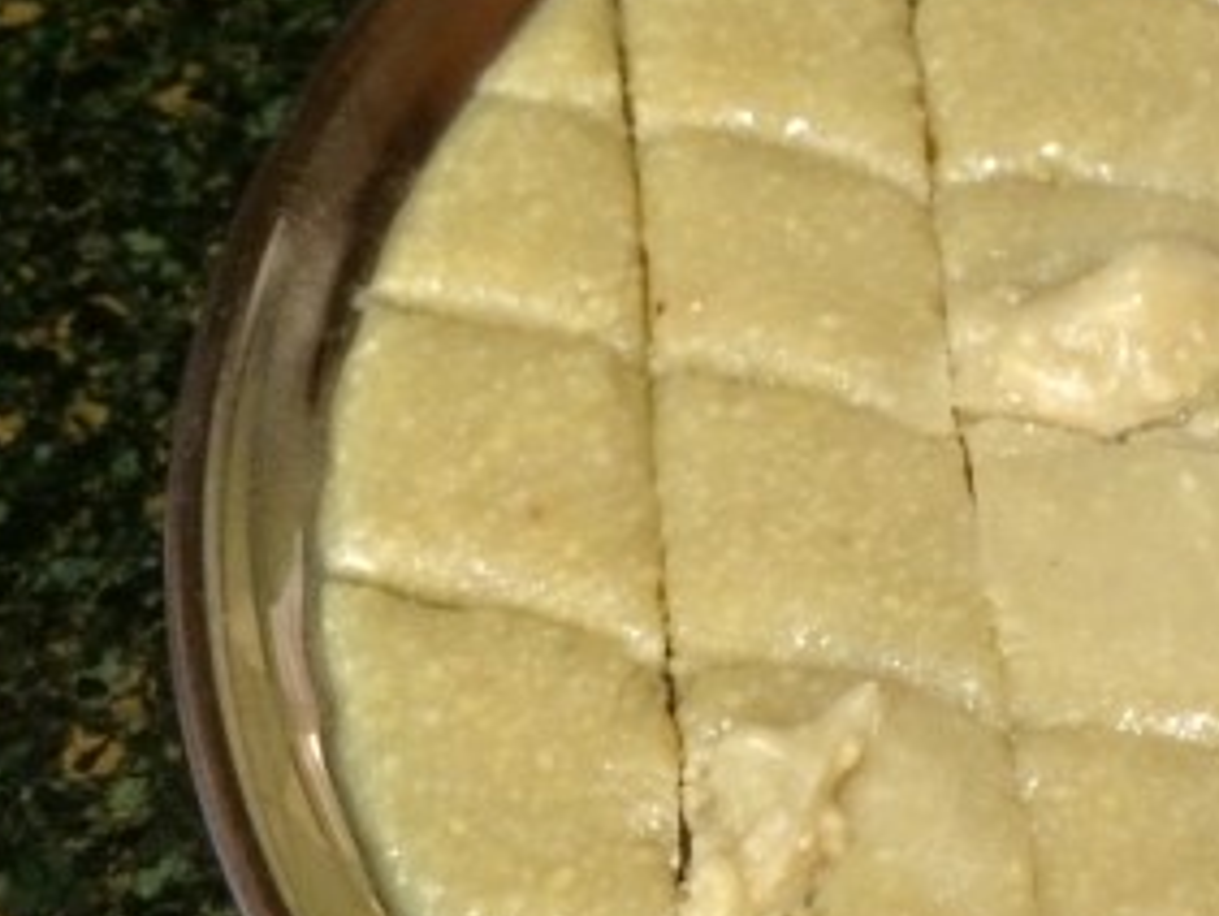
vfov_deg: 21.6
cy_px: 354
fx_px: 2397
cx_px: 1176
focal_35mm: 68
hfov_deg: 27.2
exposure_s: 1/20
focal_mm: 4.12
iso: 320
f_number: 2.2
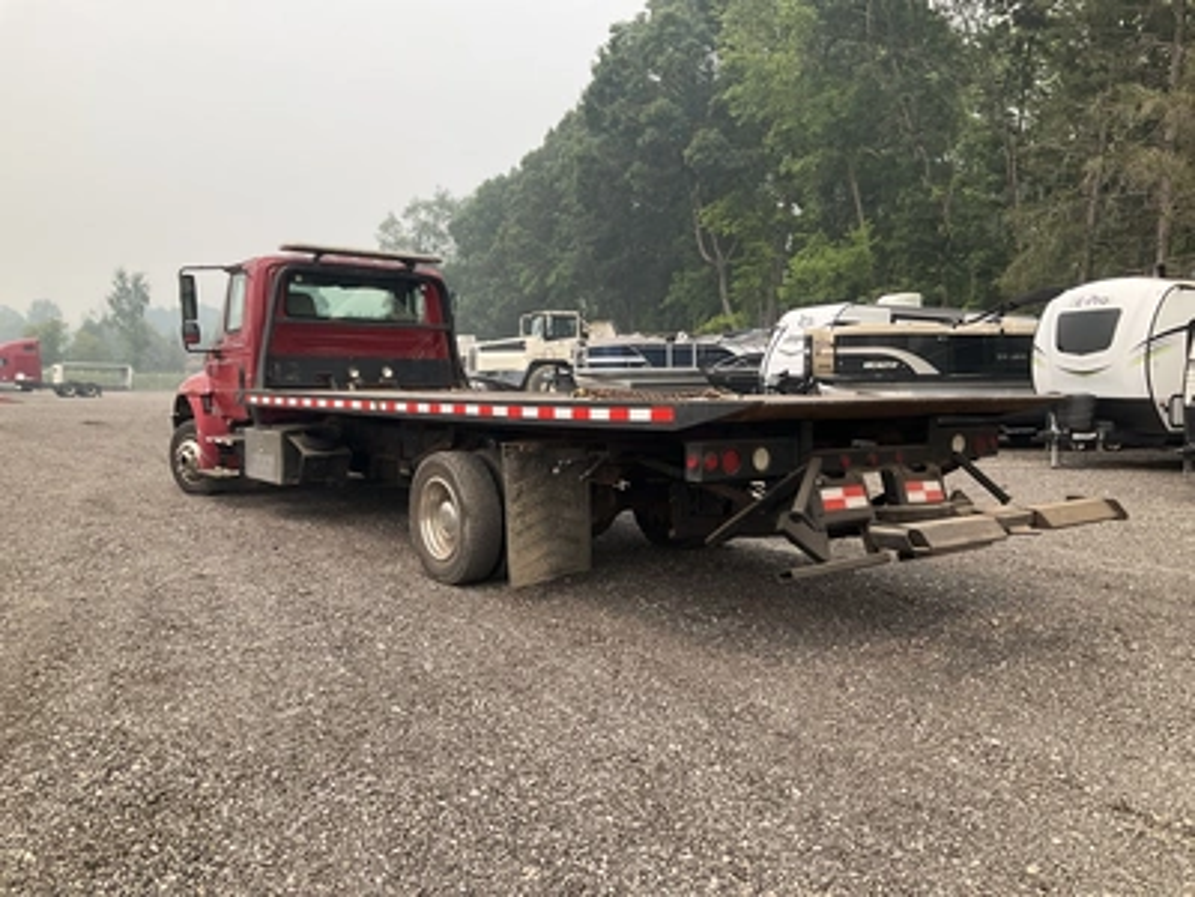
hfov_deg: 61.7
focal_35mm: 29
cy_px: 448
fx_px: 1001
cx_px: 598
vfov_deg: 48.2
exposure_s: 1/962
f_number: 1.8
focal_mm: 3
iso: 25
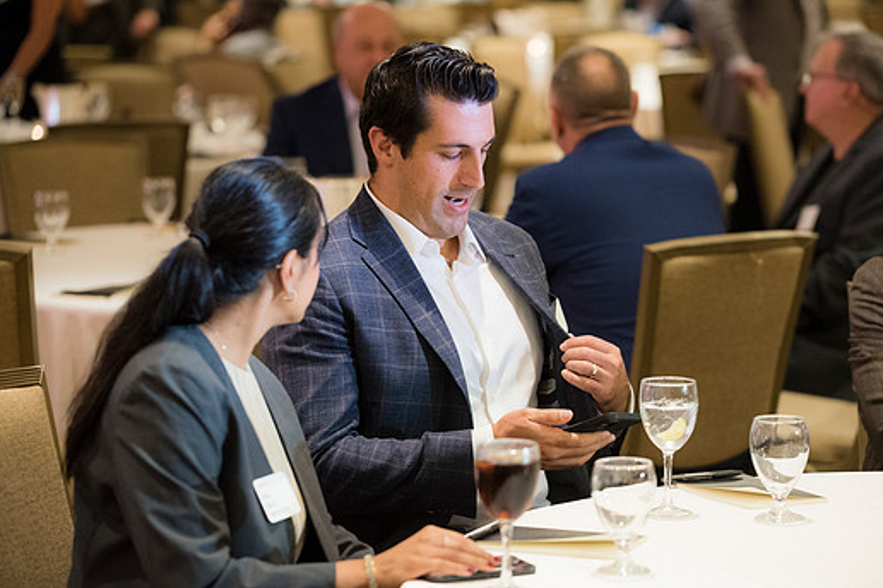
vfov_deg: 10.2
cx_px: 457
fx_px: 3311
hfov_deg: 15.2
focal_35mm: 135
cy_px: 269
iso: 2800
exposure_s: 1/125
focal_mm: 120
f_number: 2.8
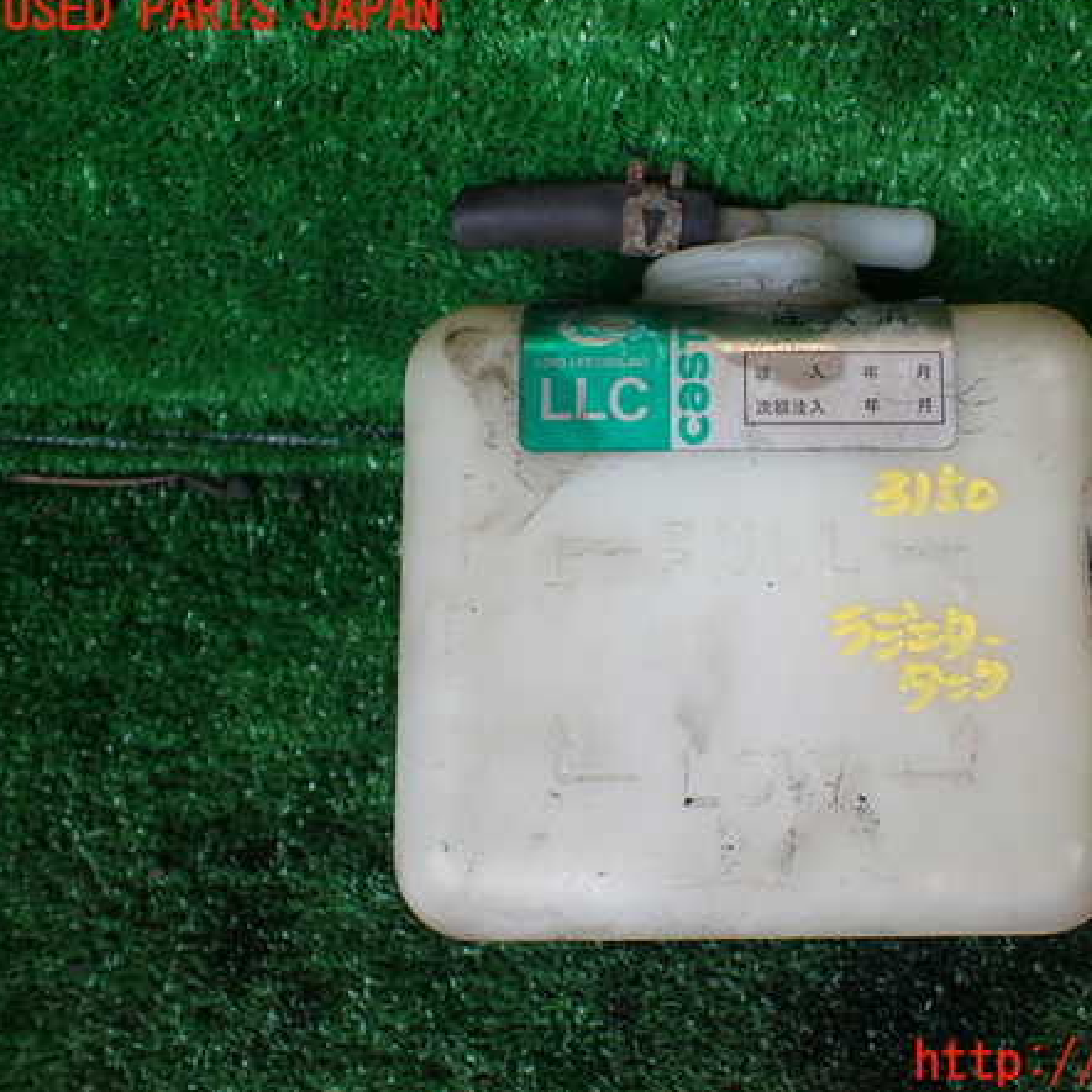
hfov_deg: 45.3
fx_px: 1285
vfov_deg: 46.0
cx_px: 731
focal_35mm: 36
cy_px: 539
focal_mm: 5.4
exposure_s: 1/200
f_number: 2.3
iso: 100
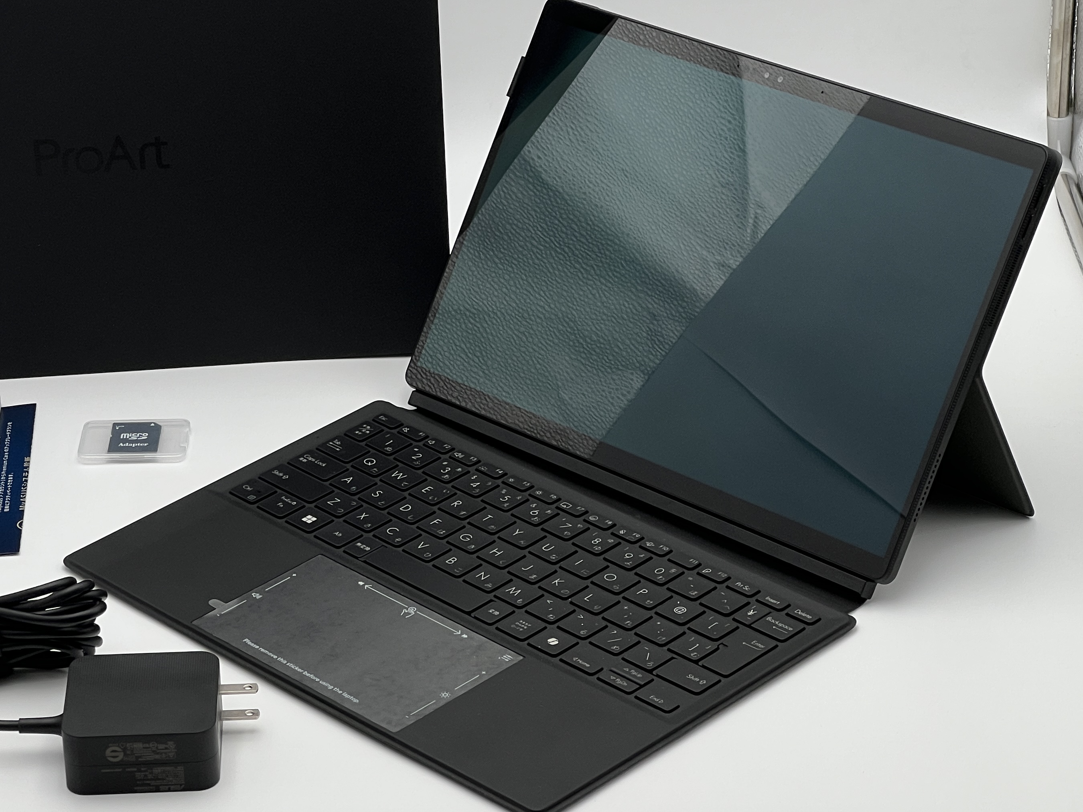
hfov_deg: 17.1
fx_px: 3598
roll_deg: +2.4
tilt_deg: -26.3
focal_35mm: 115
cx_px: 372
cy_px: 356
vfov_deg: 12.9
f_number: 2.8
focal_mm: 9
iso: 40
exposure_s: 1/99
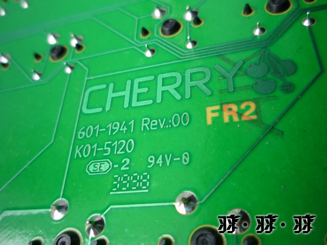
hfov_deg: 56.8
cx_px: 164
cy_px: 122
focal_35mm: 32
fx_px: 302
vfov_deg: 44.2
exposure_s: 1/30
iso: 100
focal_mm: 5.2
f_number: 3.3
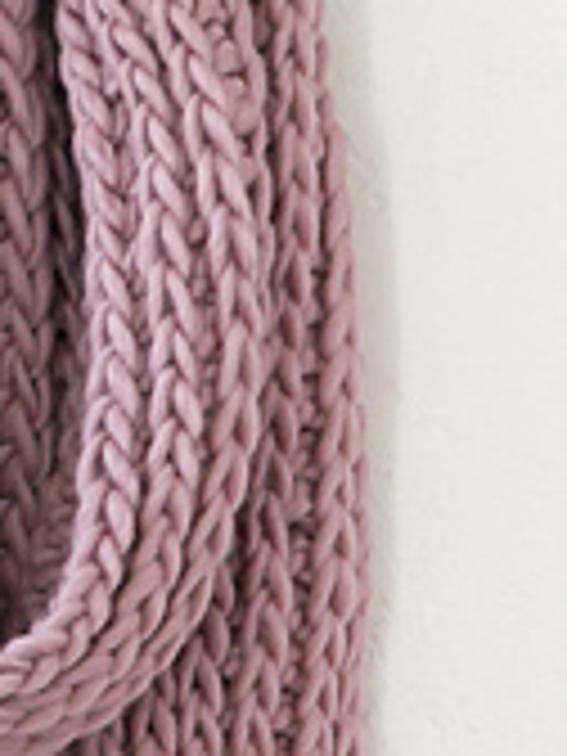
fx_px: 5831
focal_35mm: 267
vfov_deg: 7.4
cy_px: 860
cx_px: -184
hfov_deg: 5.5
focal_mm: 35
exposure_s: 1/80
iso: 2000
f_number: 5.5
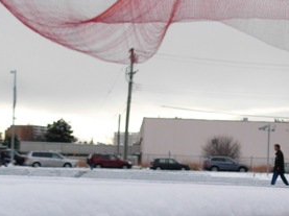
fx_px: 1351
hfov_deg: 12.2
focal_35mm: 162
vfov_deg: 9.1
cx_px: 207
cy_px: 167
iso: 79
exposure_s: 1/342
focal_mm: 11.5
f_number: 3.5
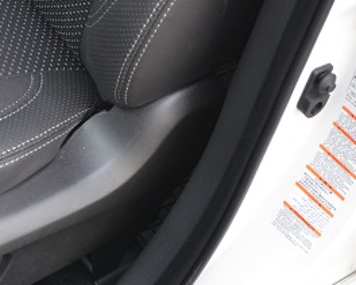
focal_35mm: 109
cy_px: -267
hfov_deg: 17.2
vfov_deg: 12.6
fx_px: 1148
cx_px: -4
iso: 400
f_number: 4.5
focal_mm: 20
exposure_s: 1/80
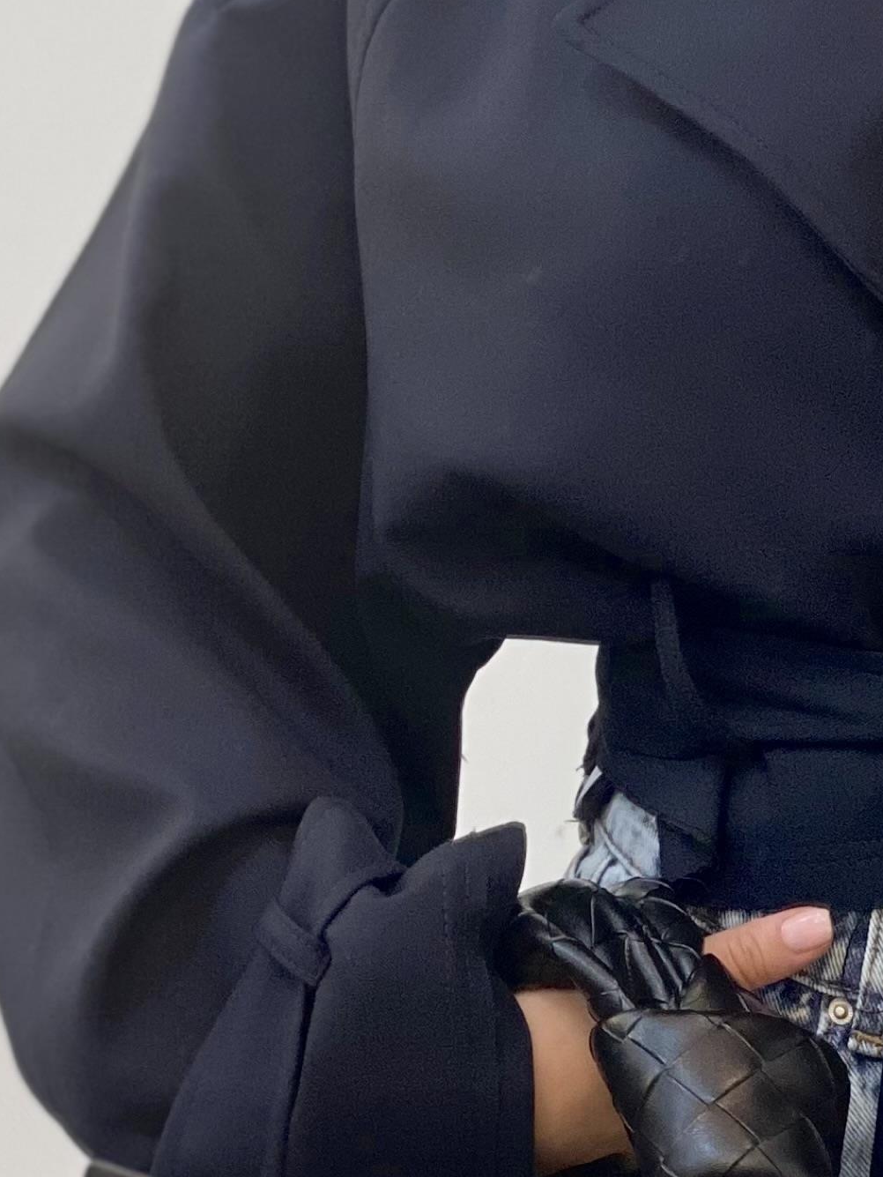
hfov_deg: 9.3
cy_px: 77
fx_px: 5337
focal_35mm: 157
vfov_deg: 12.5
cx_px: 1071
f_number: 2
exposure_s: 1/100
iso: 80
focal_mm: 6
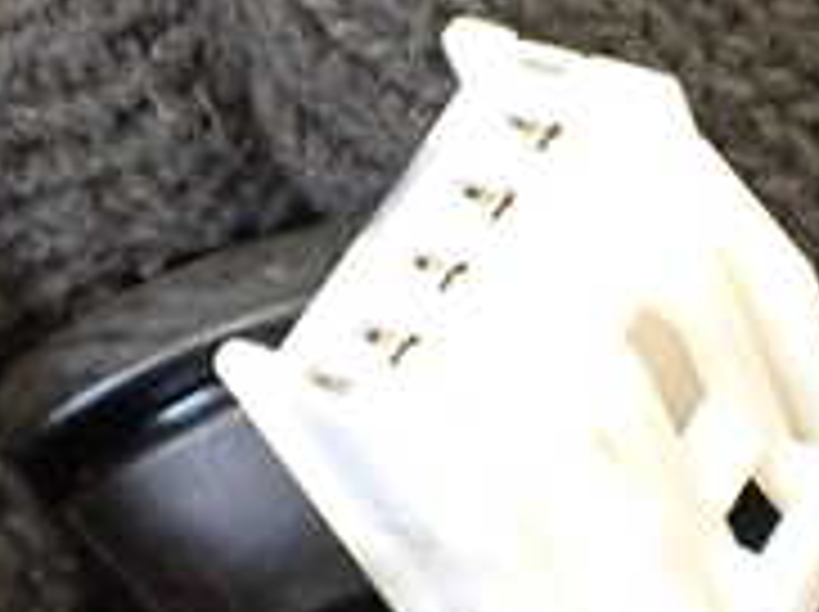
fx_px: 2339
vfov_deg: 14.9
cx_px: 500
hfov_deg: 19.8
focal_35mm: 99
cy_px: 360
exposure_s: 1/125
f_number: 2.3
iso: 640
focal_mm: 5.4
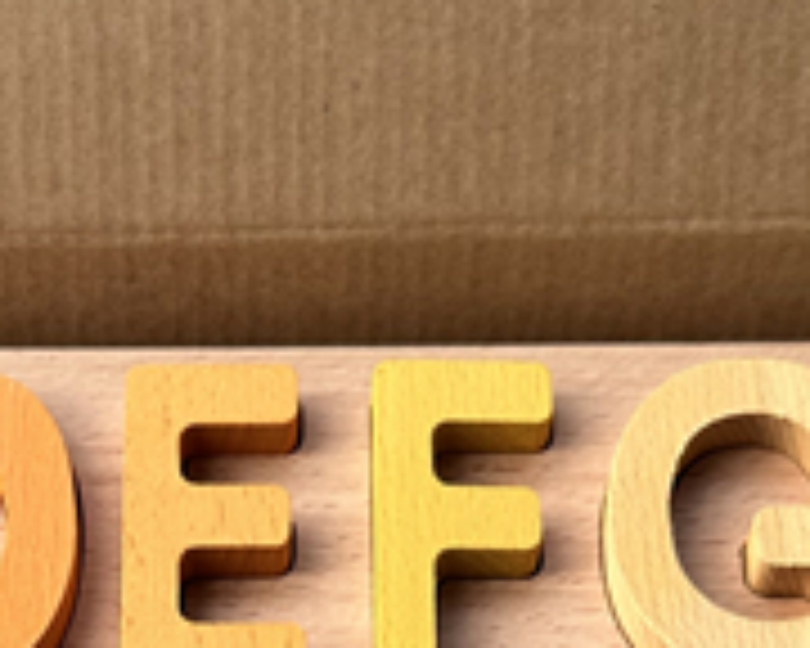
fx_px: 2493
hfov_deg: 18.3
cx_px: 148
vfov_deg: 13.9
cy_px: 972
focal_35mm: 104
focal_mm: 6.86
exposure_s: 1/535
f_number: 1.78
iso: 80
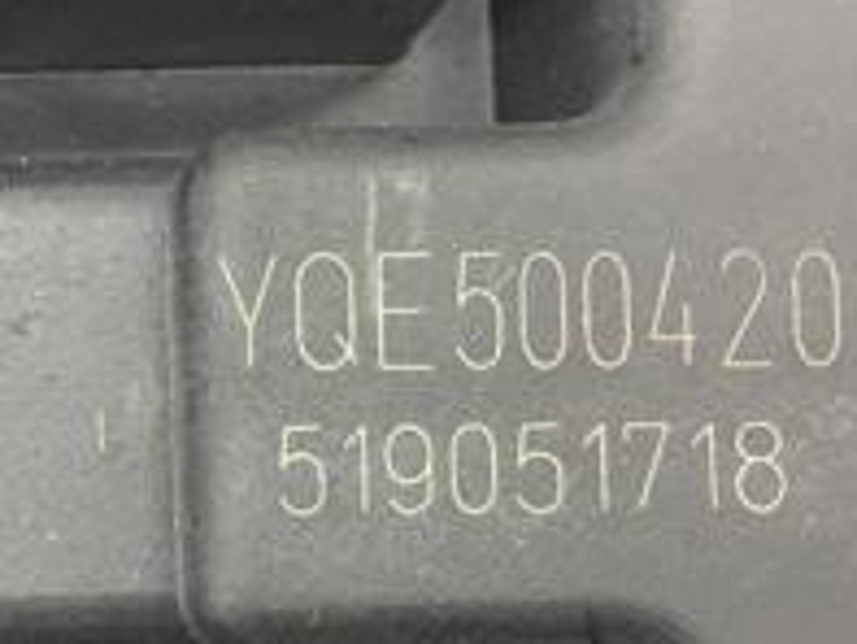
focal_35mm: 94
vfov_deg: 15.7
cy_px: 400
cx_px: -70
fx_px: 2329
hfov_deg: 20.0
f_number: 2.2
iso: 50
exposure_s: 1/33
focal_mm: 4.15
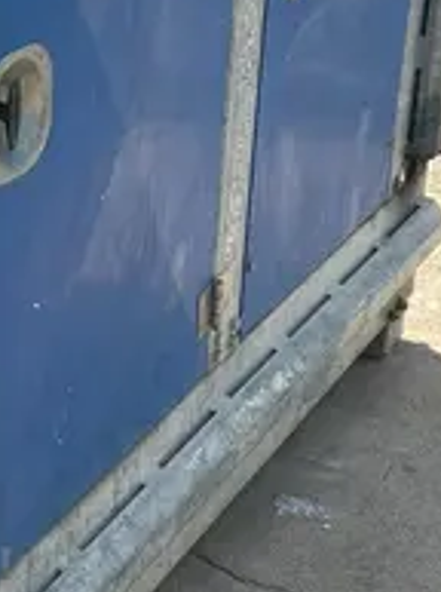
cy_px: 146
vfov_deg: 19.7
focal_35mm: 99
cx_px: -126
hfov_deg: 14.3
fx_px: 1687
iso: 50
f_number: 1.5
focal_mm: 5.7
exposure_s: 1/1751
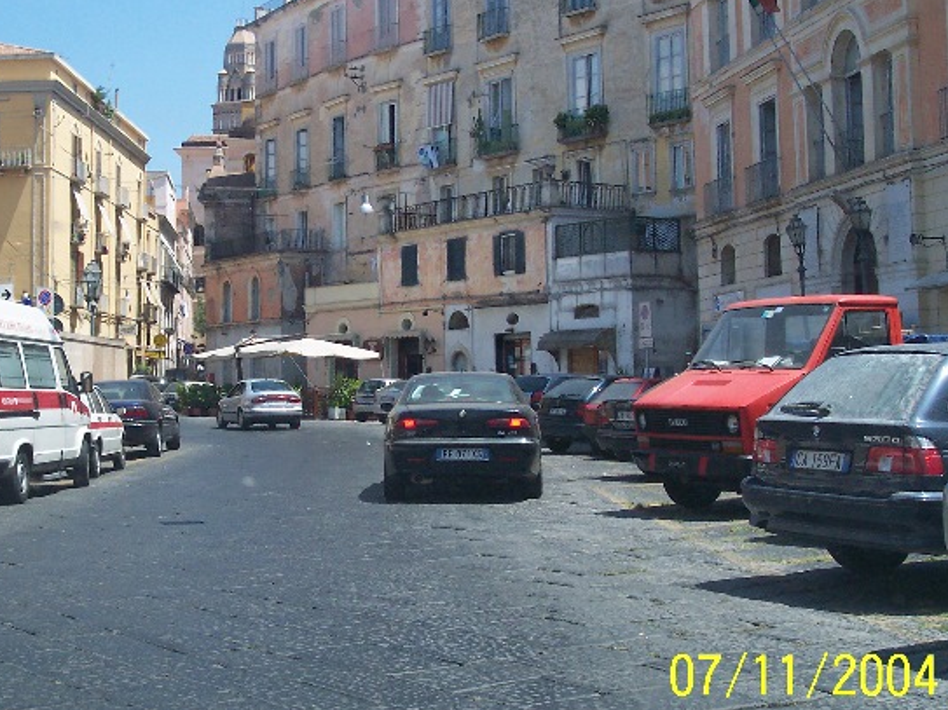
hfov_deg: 34.0
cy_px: 283
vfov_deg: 26.0
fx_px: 1533
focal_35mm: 56
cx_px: 311
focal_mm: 8
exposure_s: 1/500
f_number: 4.8
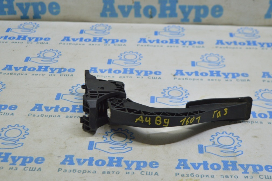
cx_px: 138
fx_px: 517
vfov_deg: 19.8
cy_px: 90
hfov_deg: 29.5
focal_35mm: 69
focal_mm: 45
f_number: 5.6
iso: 400
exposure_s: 1/40
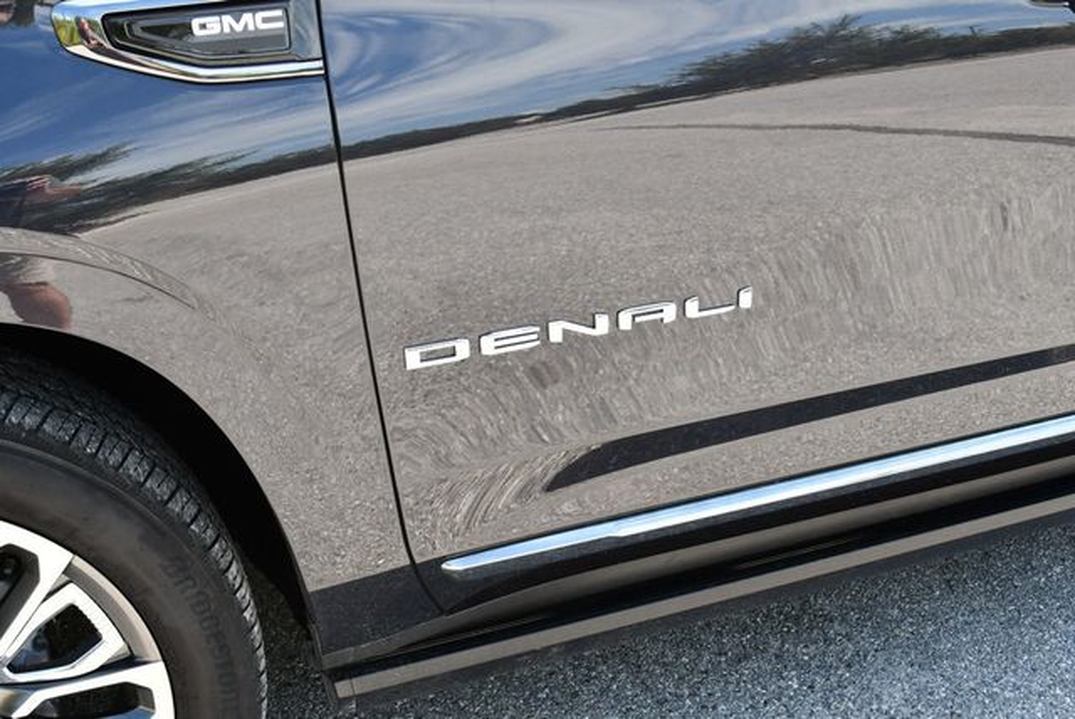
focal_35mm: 44
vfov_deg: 30.6
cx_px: 538
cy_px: 360
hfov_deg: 44.5
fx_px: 1315
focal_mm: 22
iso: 320
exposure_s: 1/250
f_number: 5.6
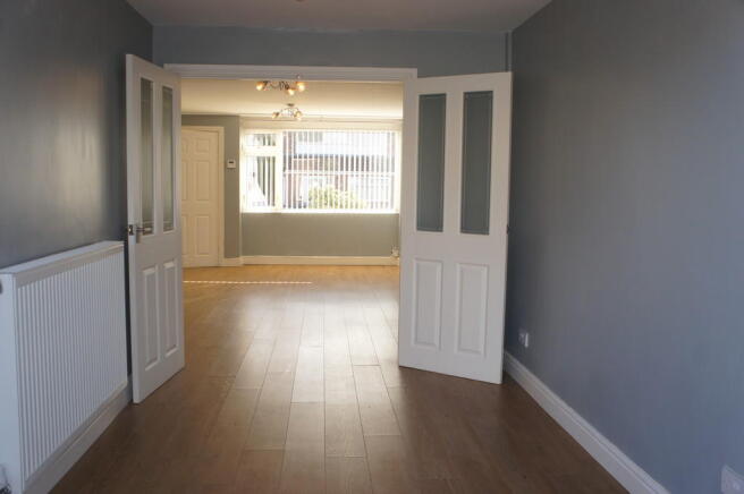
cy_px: 247
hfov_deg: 62.0
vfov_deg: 43.5
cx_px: 372
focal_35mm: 30
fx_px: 619
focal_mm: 20
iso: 200
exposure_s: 1/100
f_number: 5.6
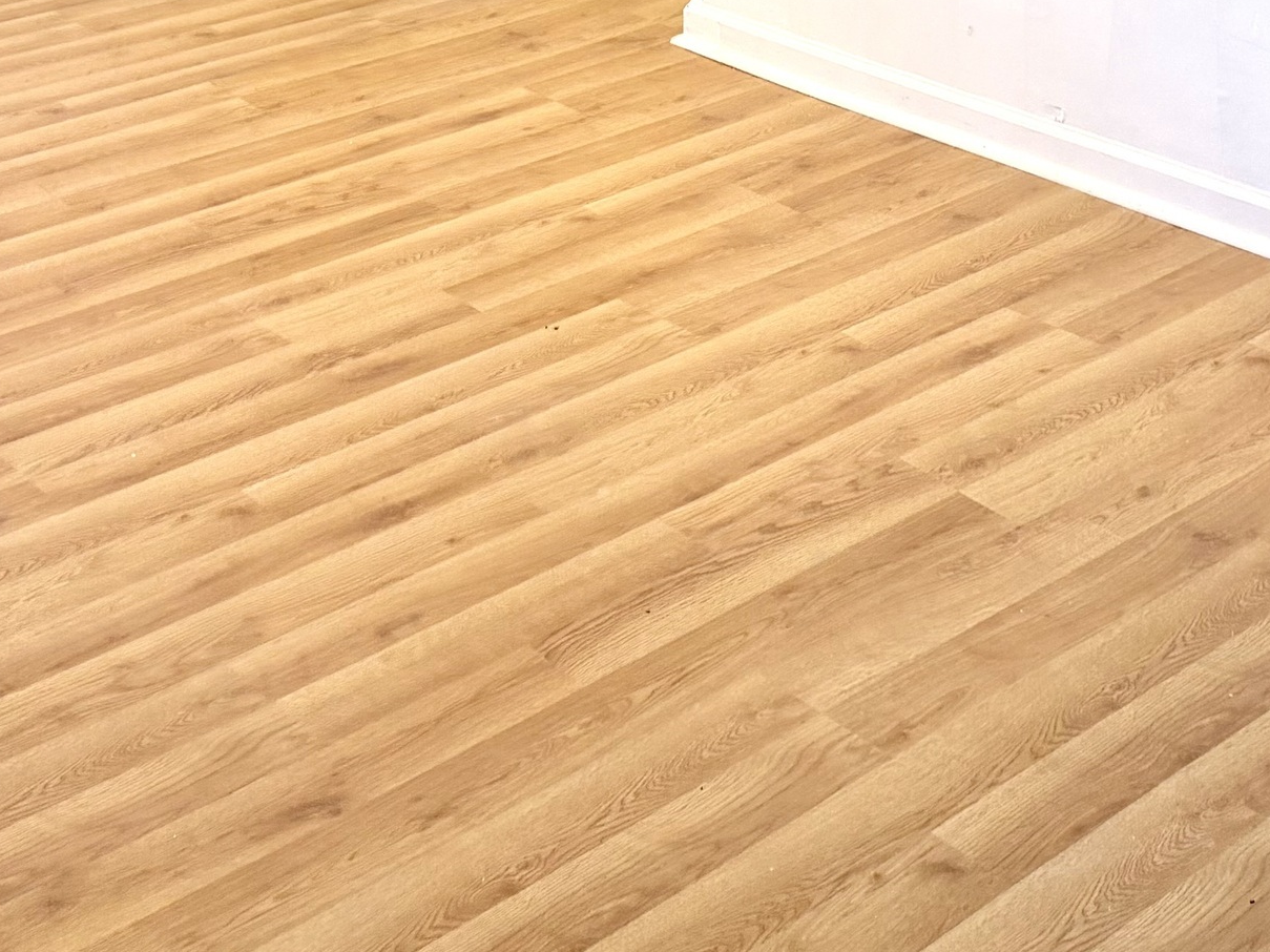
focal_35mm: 61
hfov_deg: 31.4
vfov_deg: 22.3
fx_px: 2237
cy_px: -166
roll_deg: +1.1
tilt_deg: -11.5
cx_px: 854
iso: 160
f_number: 1.78
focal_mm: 6.76
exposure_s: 1/60
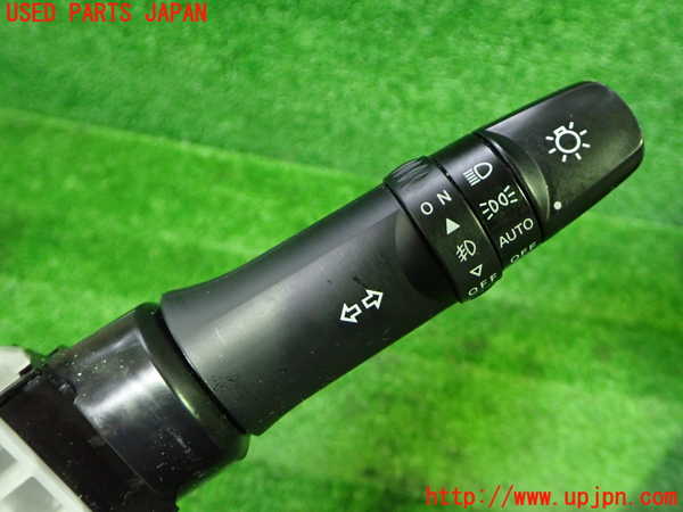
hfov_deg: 60.0
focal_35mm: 30
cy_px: 256
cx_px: 342
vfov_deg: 46.8
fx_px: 592
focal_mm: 5.4
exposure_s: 1/30
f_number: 2.3
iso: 800
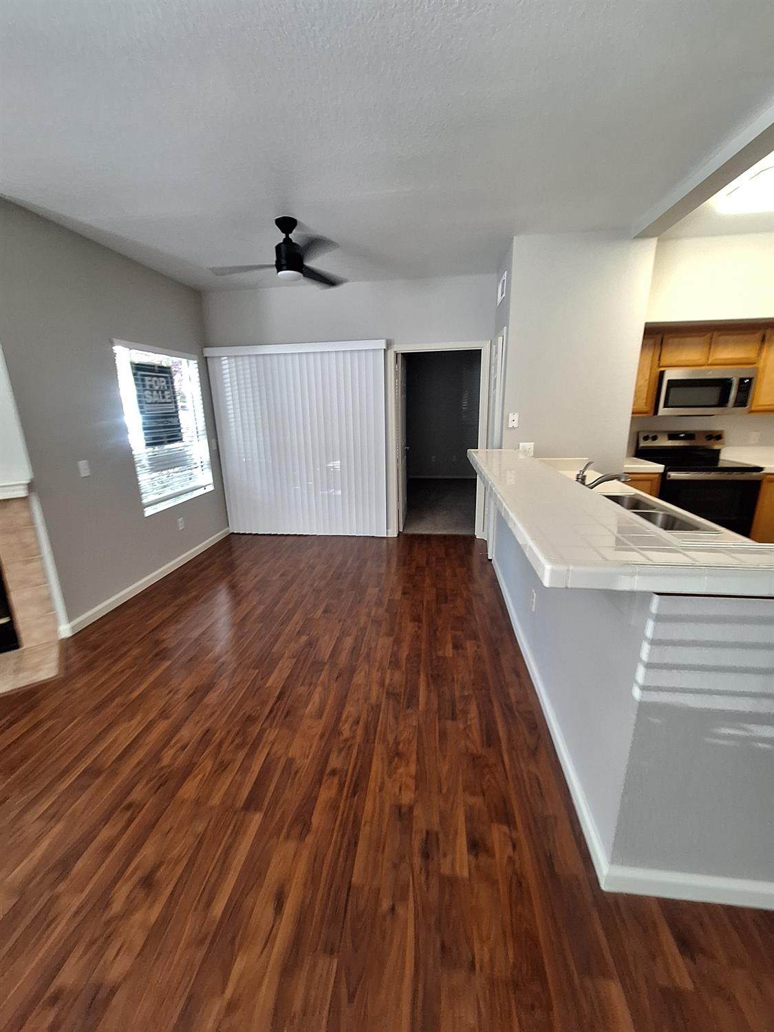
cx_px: 387
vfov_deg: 106.2
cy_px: 516
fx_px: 388
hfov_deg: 89.9
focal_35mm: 13
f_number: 2.2
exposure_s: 1/40
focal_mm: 1.74
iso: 125
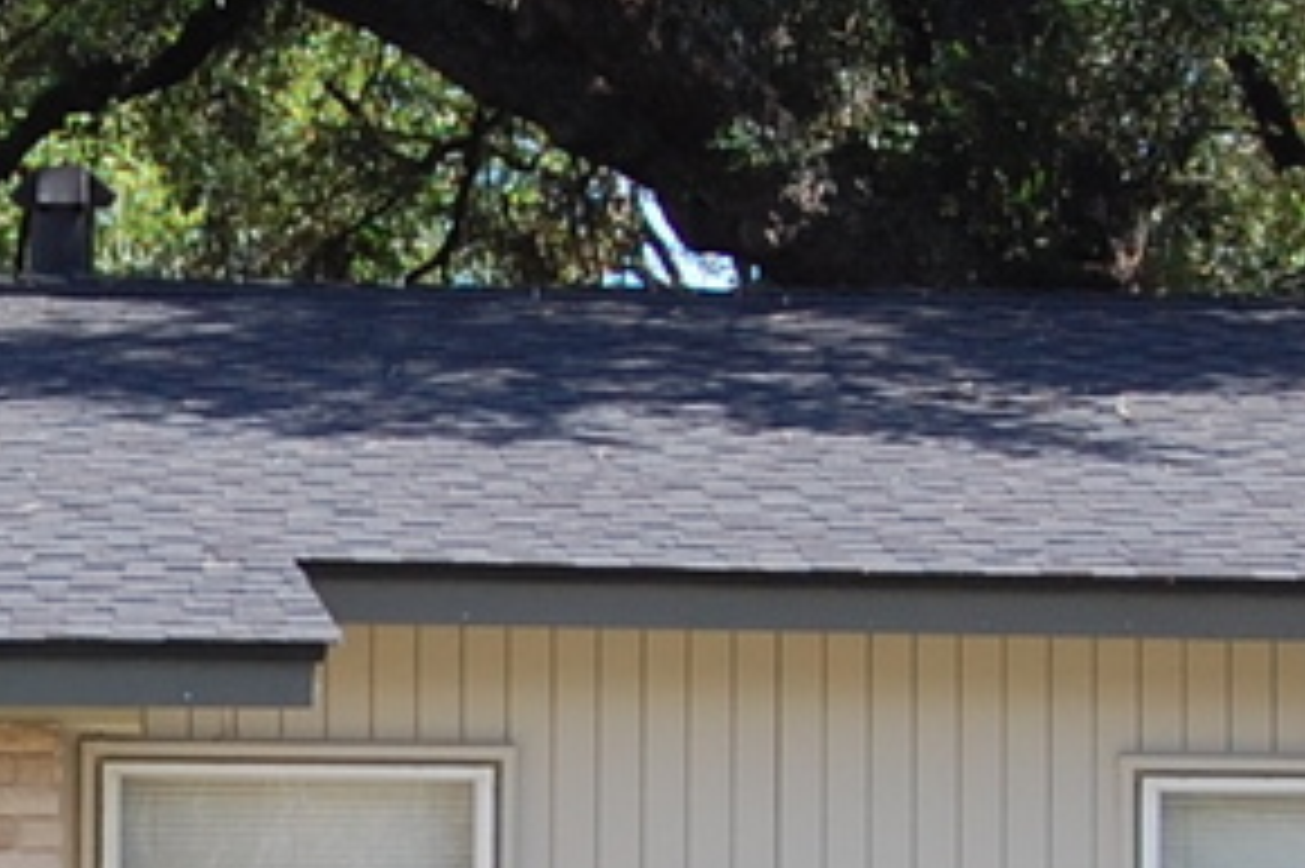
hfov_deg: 7.8
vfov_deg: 5.3
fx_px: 9448
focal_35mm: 261
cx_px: -392
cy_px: 841
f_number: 7.1
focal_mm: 31
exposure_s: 1/200
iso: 200
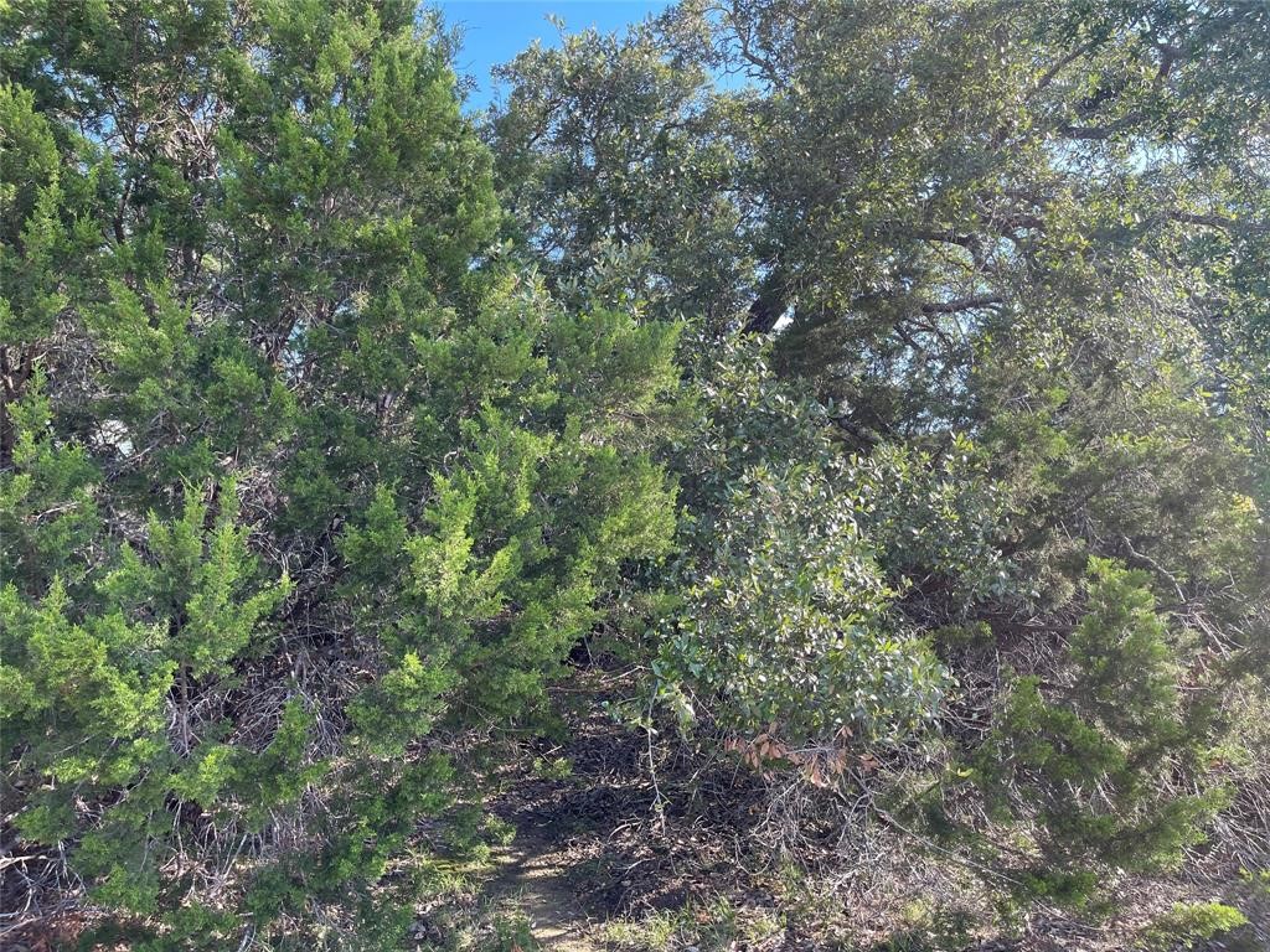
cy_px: 476
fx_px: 954
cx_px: 635
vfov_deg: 53.1
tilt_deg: +1.2
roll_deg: -0.4
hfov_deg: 67.3
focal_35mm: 26
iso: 32
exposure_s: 1/326
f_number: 1.6
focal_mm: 5.1
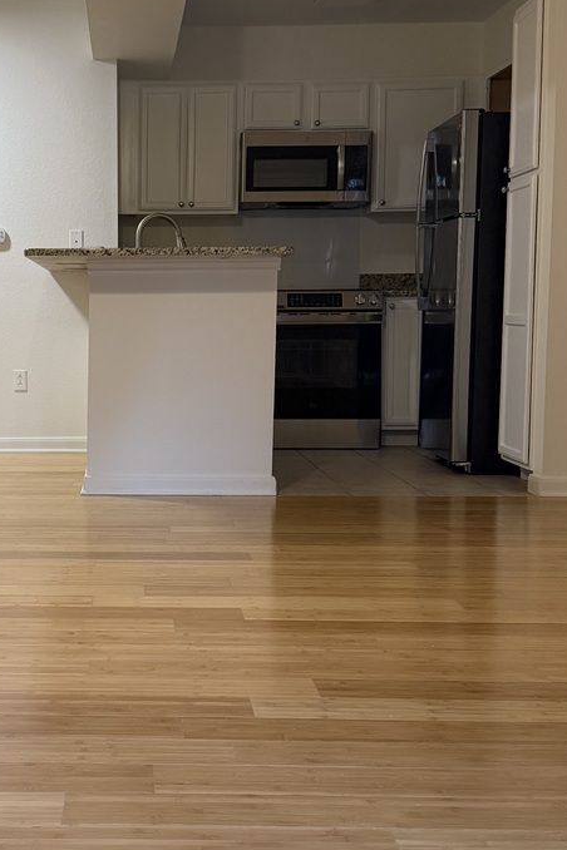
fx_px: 1252
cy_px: 429
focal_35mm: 53
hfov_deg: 25.0
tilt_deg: -6.2
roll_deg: -0.1
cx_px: 98
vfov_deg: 37.5
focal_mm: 6.76
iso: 320
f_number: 1.78
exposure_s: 1/120
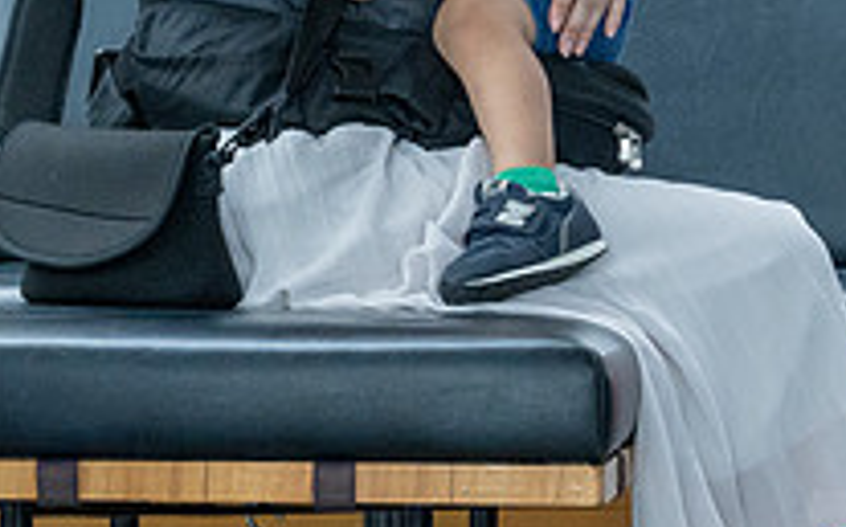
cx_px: 590
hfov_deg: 7.1
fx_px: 6819
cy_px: -152
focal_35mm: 296
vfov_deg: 4.4
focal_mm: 70
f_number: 8
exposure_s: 1/500
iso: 2200
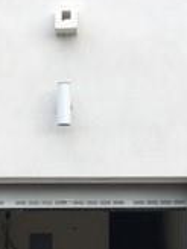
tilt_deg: +2.0
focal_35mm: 113
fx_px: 814
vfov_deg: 17.0
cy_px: 247
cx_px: 18
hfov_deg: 13.0
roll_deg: -0.9
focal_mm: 4.15
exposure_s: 1/646
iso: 25
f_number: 2.2
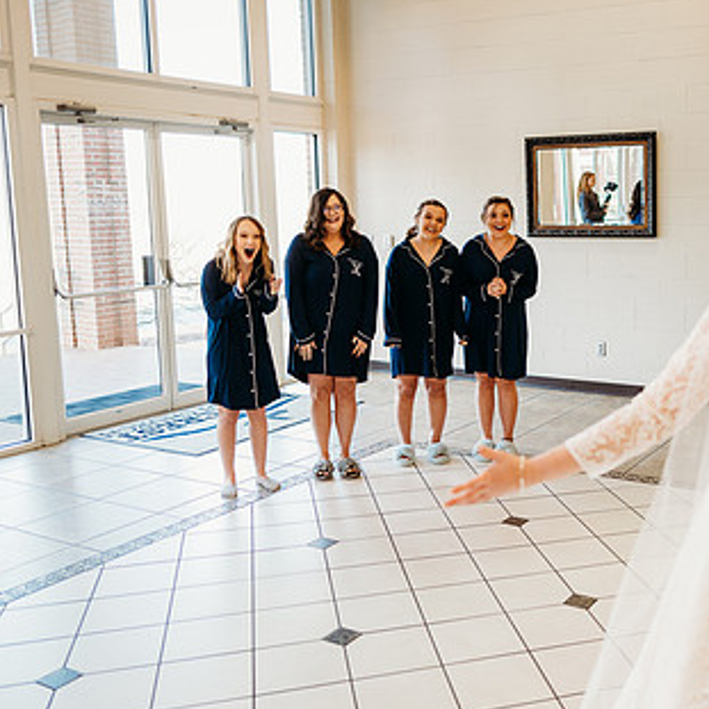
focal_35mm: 38
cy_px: 318
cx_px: 533
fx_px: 881
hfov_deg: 42.5
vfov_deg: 43.8
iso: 400
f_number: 1.8
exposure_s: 1/160
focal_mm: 24
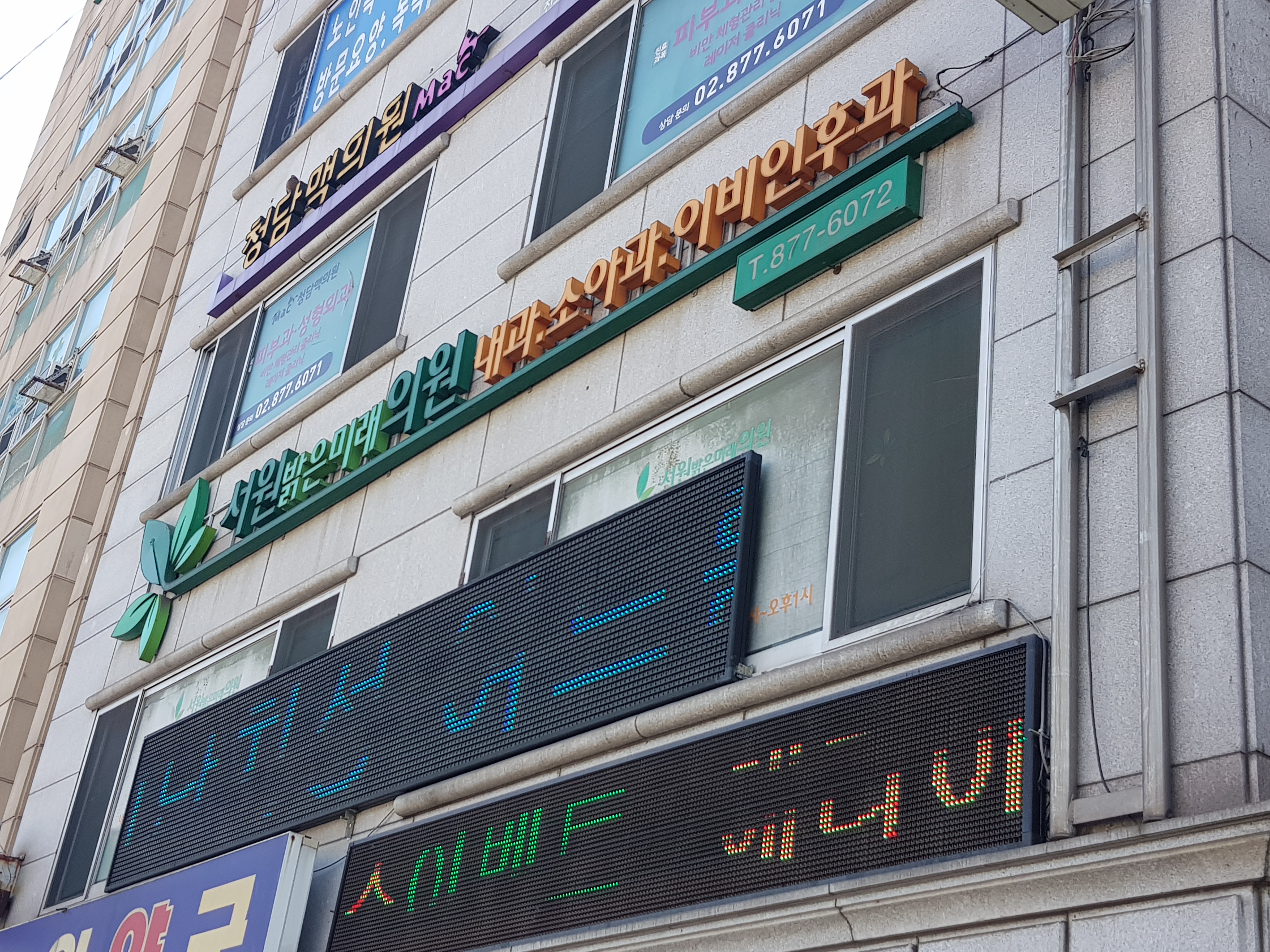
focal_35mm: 26
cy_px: 476
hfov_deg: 67.3
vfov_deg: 53.1
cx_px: 635
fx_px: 954
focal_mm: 4.2
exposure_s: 1/458
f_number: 1.7
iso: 40
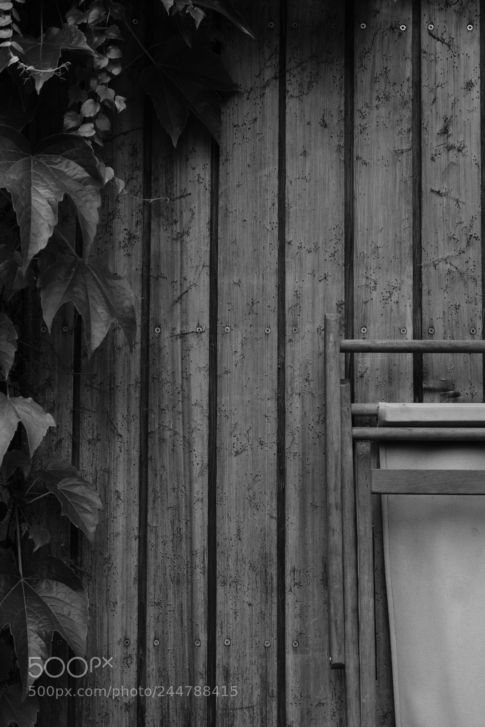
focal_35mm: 83
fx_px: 1677
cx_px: 242
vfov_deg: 24.5
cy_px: 364
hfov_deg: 16.5
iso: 200
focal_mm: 55
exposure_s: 1/250
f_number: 4
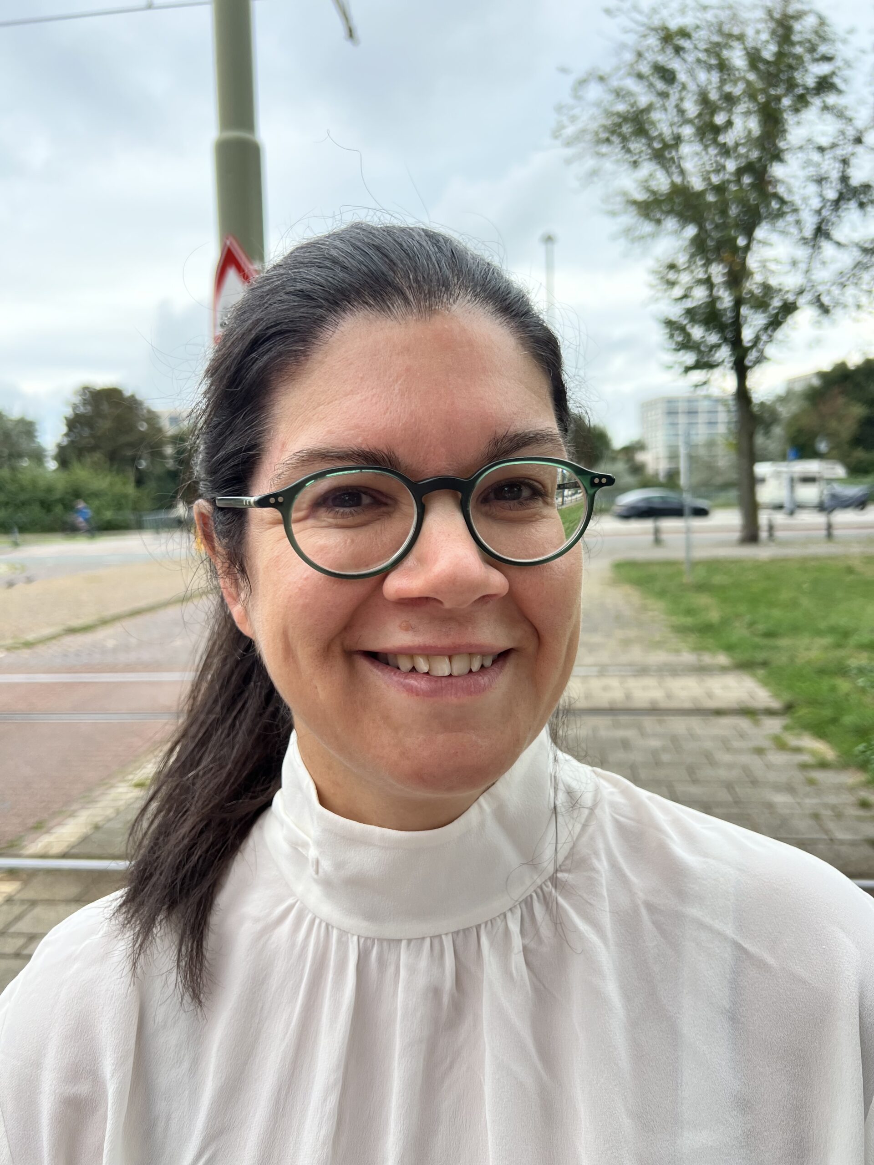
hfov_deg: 53.1
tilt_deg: -5.2
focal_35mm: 26
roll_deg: +2.6
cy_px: 582
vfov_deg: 67.3
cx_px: 437
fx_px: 875
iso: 50
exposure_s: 1/315
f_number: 1.5
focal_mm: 5.7
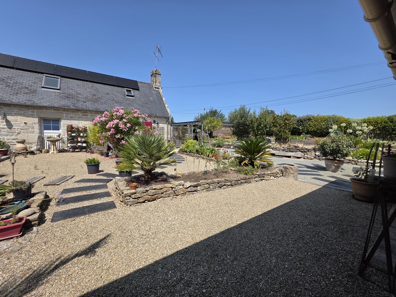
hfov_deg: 106.2
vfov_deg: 89.9
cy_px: 148
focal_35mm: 13
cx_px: 198
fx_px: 149
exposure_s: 1/2169
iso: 40
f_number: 1.9
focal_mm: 2.2
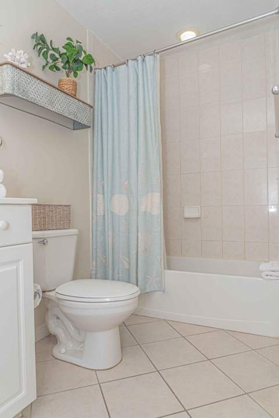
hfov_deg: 53.2
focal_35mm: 24
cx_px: 140
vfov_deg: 73.7
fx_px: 279
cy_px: 209
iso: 400
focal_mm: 24
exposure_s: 1/125
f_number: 6.3
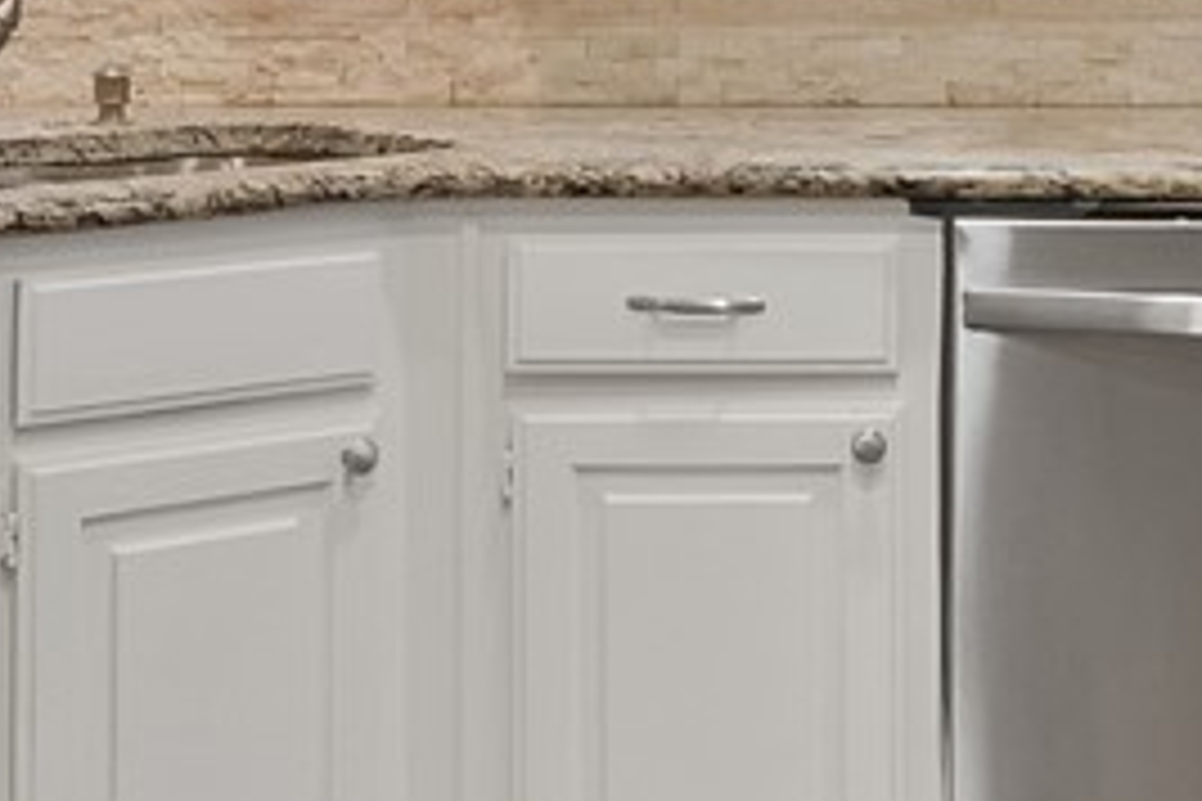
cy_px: -232
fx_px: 3005
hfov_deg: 22.2
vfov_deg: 14.6
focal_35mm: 90
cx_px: 1044
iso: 640
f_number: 9
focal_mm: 12
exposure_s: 1/4
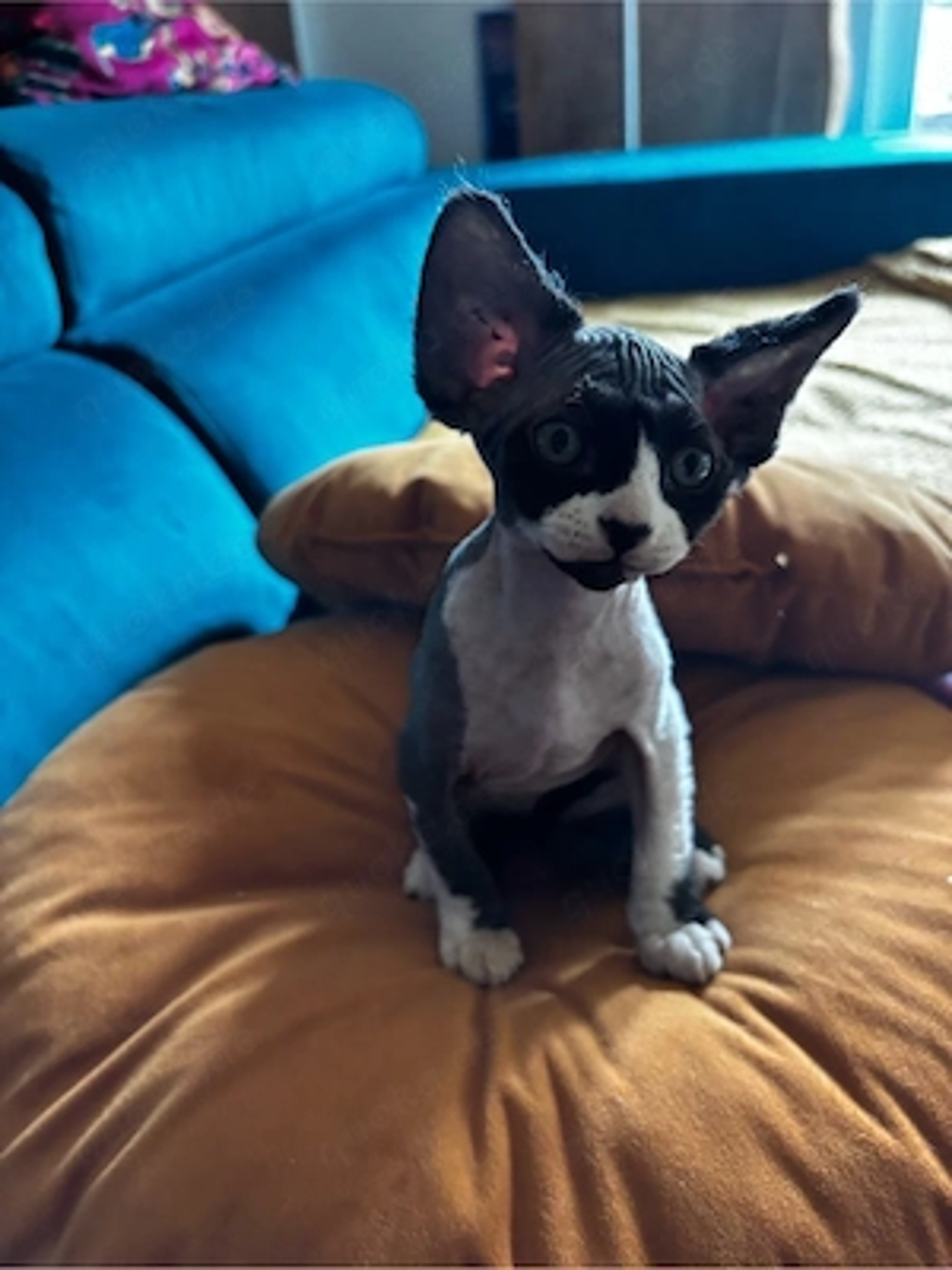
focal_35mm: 26
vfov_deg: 67.3
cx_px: 476
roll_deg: +3.2
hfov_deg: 53.1
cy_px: 635
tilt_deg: -30.0
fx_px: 953
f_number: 1.6
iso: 320
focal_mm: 5.96
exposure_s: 1/60
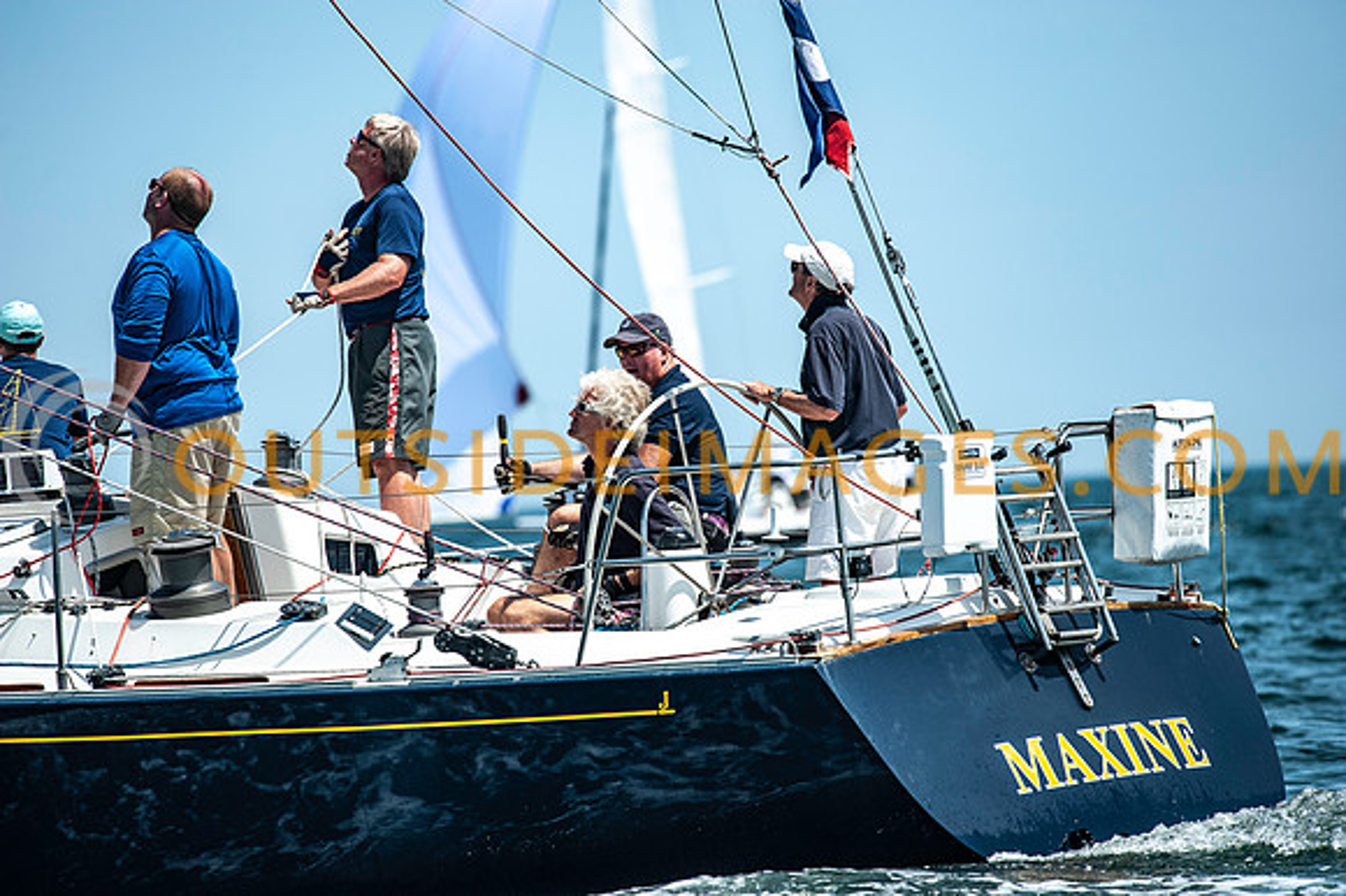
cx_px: 673
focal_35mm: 300
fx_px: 11210
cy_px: 448
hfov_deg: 6.9
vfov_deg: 4.6
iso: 250
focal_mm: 300
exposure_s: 1/2500
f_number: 5
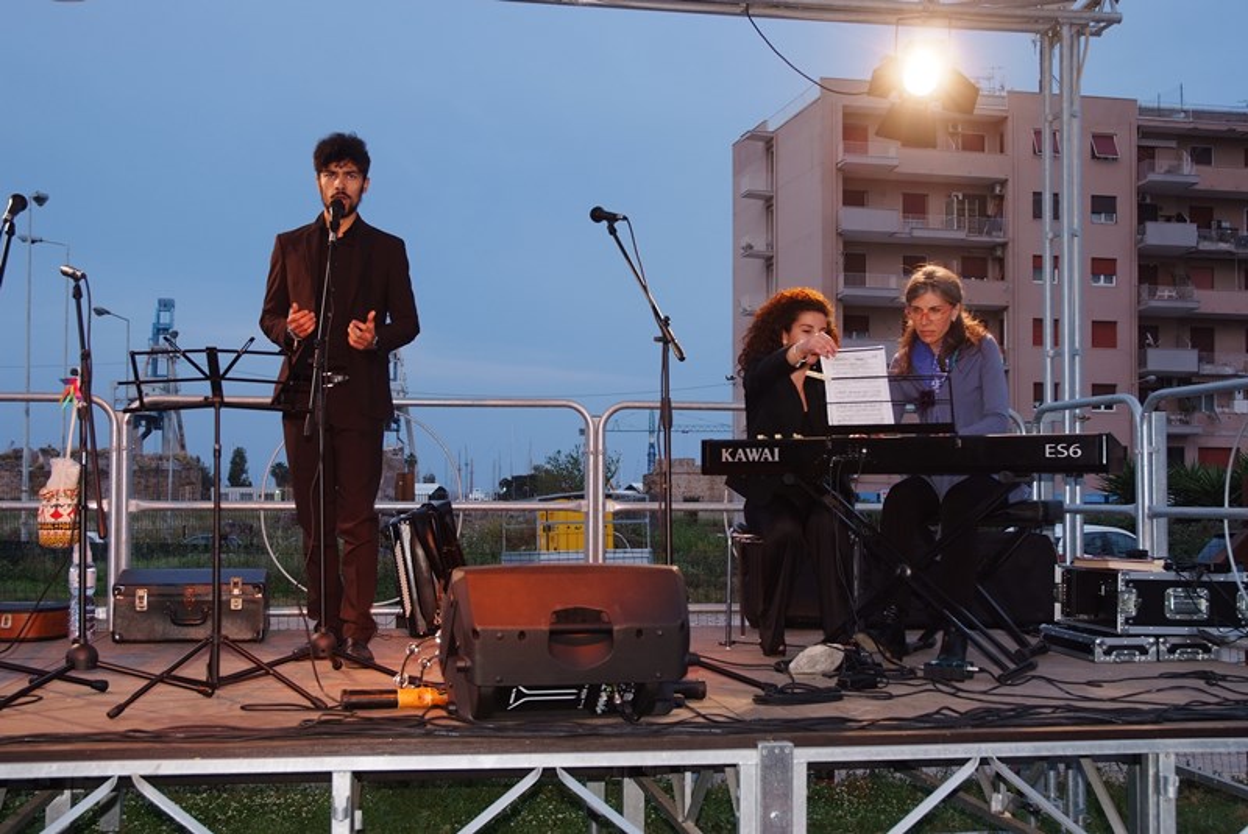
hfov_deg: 44.5
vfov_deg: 30.6
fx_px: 1527
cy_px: 417
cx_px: 624
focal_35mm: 44
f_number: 4.5
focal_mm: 29
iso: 320
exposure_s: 1/30
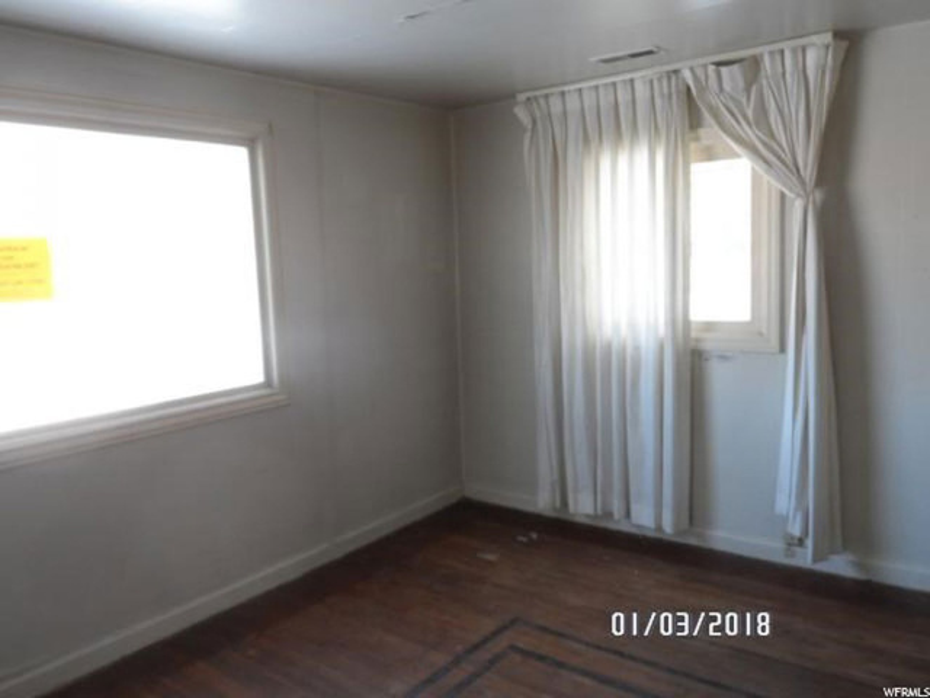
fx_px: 752
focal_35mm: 28
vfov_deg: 49.7
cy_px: 349
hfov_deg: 63.4
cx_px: 465
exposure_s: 1/30
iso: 120
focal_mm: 4.9
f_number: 3.1
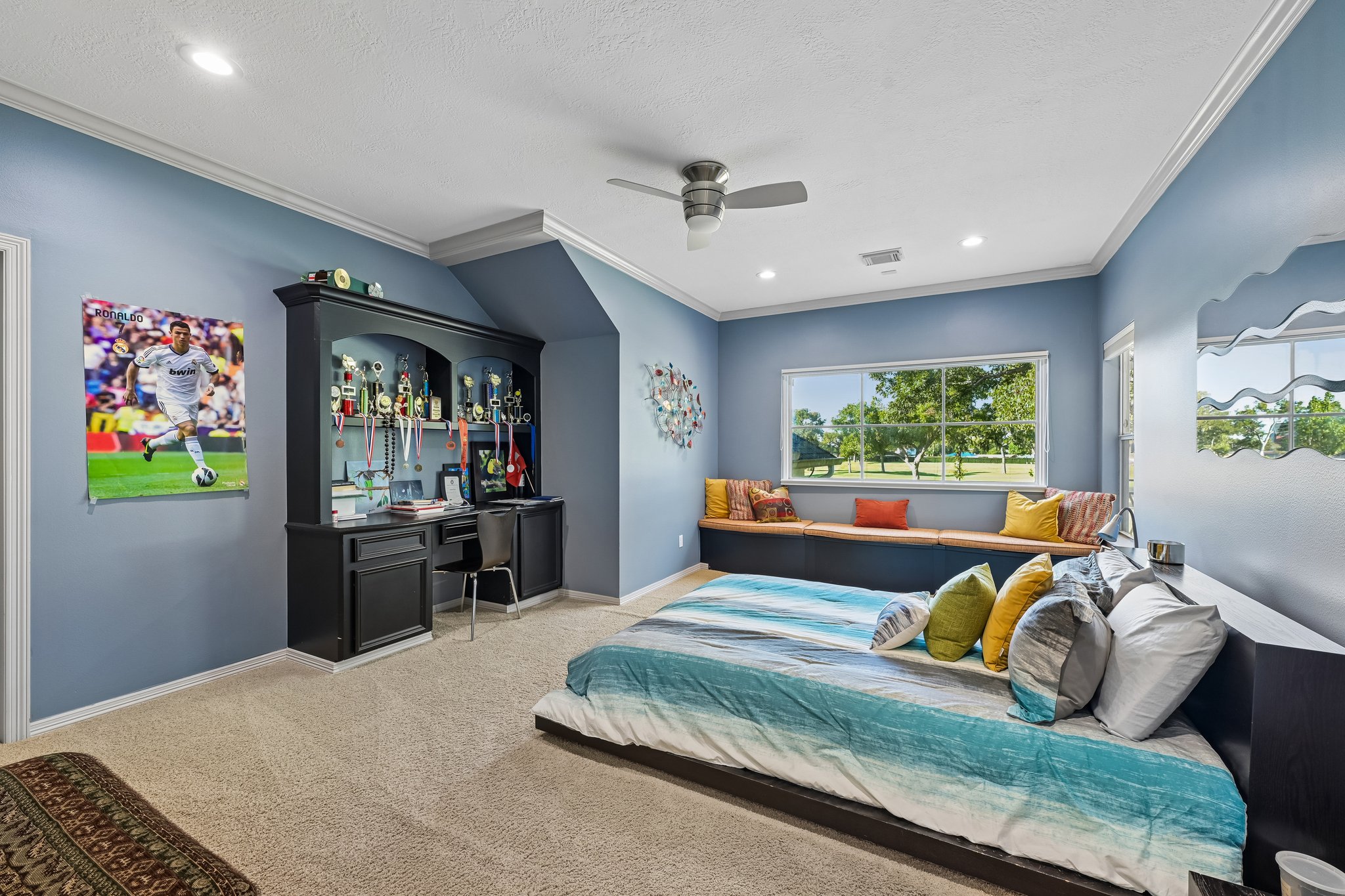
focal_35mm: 14
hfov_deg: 104.3
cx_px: 672
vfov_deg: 81.2
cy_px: 448
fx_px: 523
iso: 400
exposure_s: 1/5
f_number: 8
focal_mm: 14
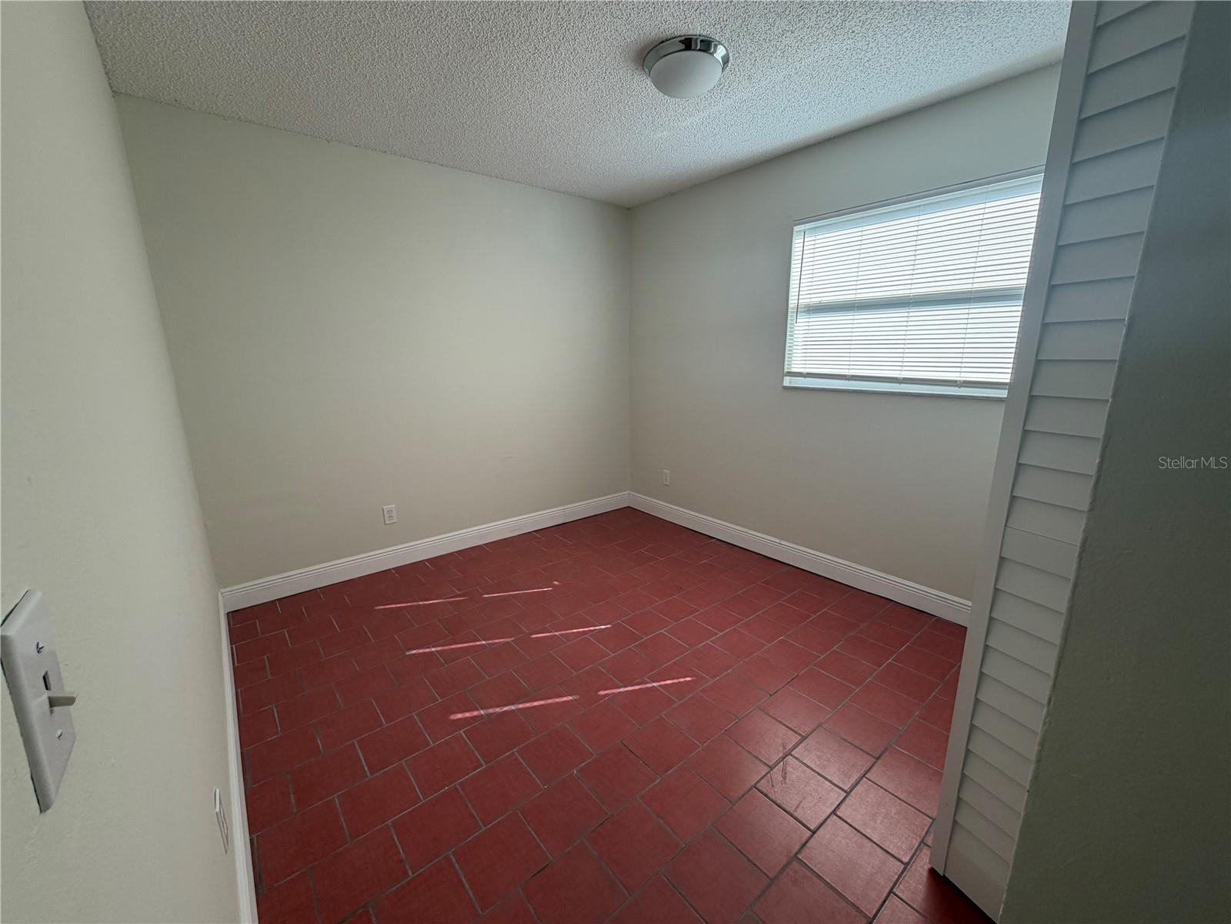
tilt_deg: -13.0
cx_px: 616
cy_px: 462
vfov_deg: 85.7
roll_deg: -0.3
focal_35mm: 14
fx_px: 498
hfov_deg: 102.1
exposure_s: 1/121
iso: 64
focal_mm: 2.22
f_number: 2.2
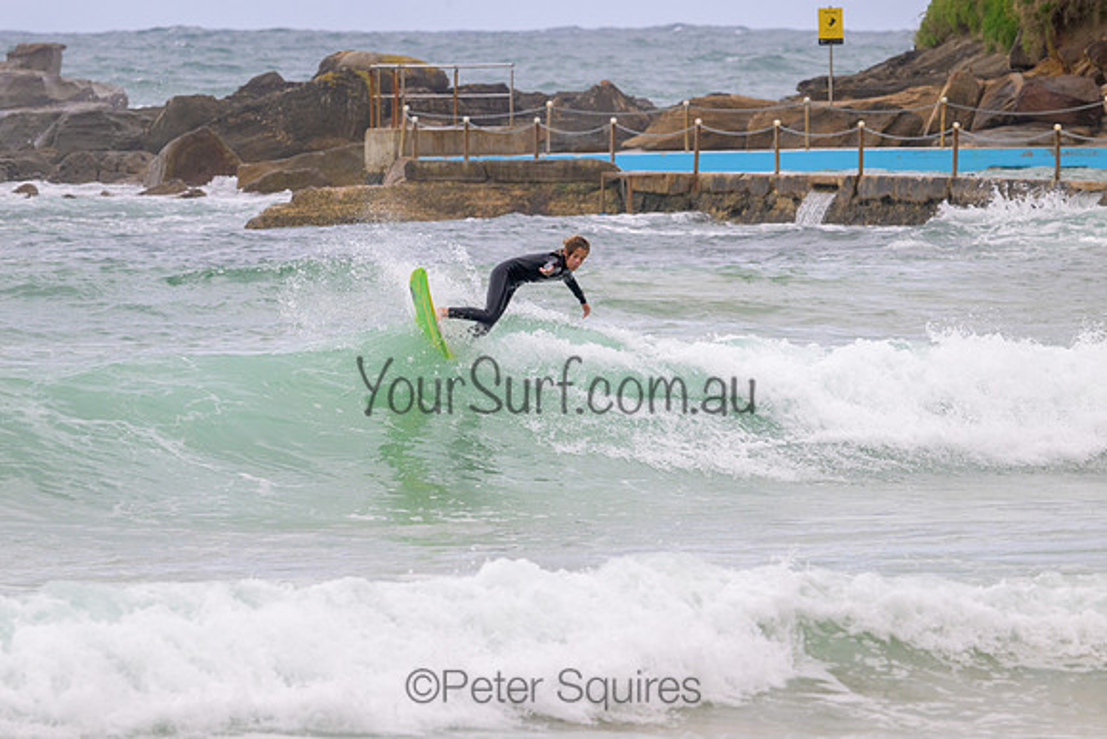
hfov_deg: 4.8
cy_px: 348
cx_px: 521
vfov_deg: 3.2
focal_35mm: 427
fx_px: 13119
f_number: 11
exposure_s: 1/1250
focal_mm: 400
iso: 1000
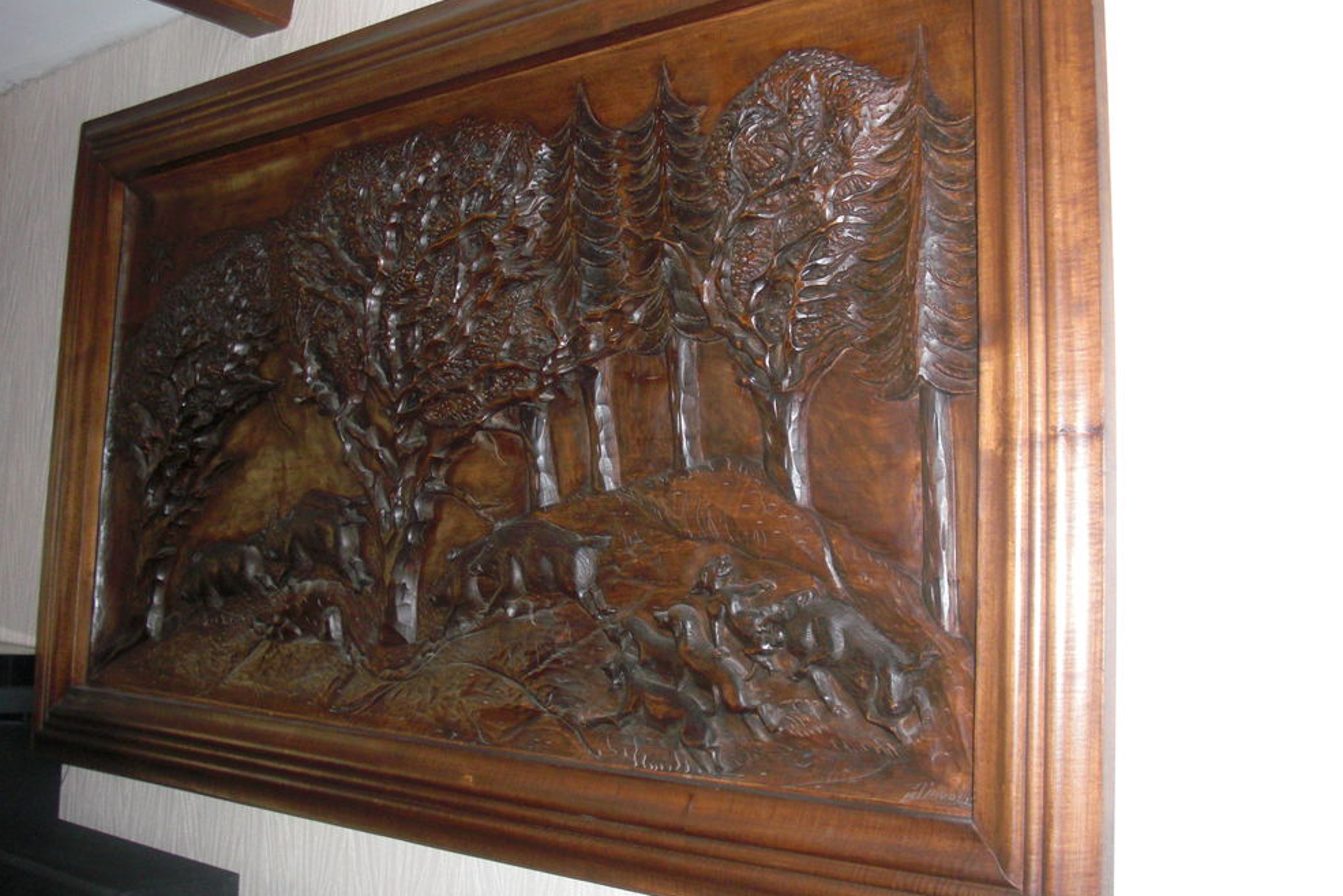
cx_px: 663
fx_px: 1418
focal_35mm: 38
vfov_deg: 35.0
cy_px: 398
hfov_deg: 50.7
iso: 200
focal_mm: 6.3
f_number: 2.8
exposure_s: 1/60
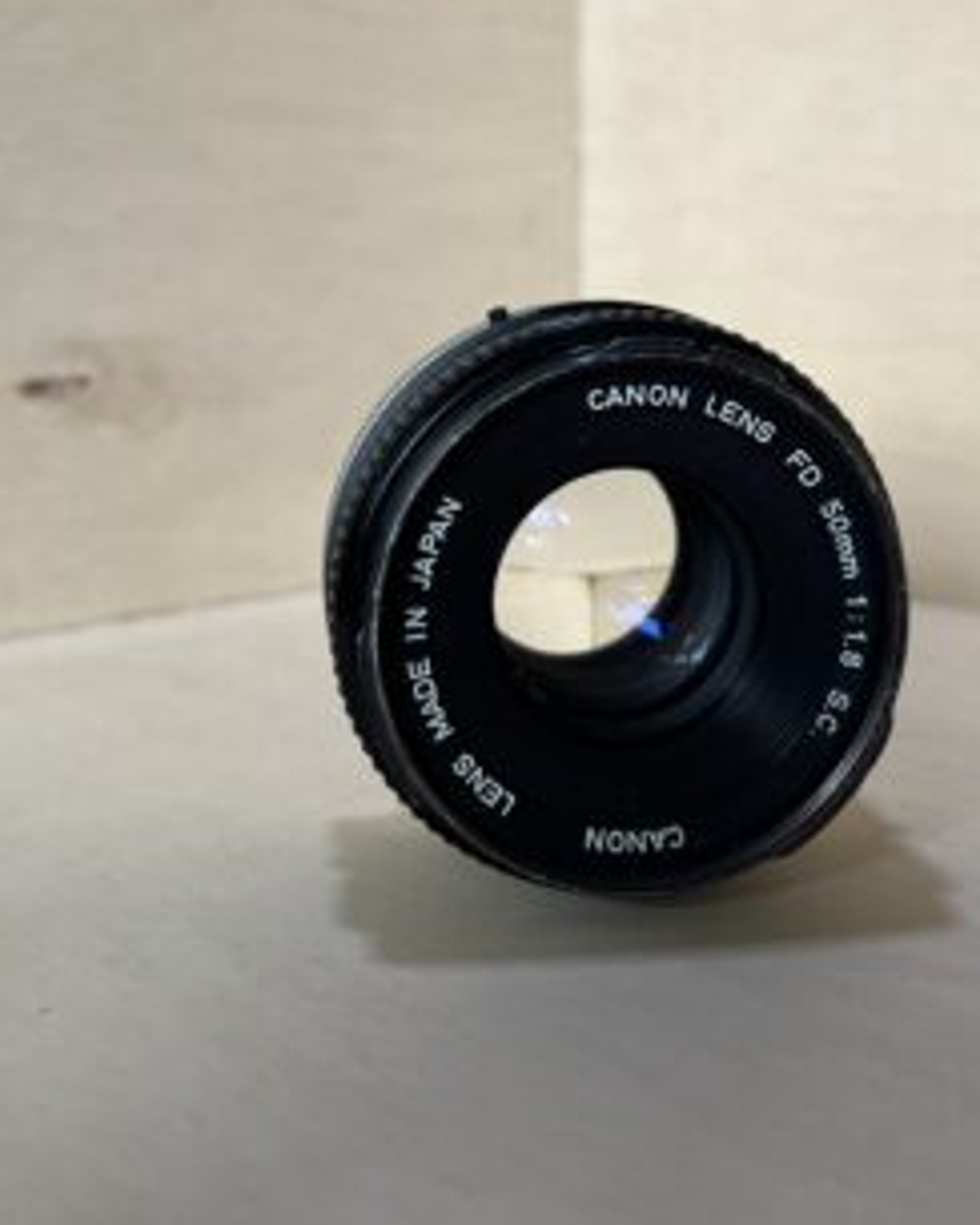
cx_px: 627
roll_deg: +0.3
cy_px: 337
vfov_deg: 36.6
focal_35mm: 50
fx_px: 1813
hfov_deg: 30.1
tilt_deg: -3.5
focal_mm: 5.7
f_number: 1.5
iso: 40
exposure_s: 1/199
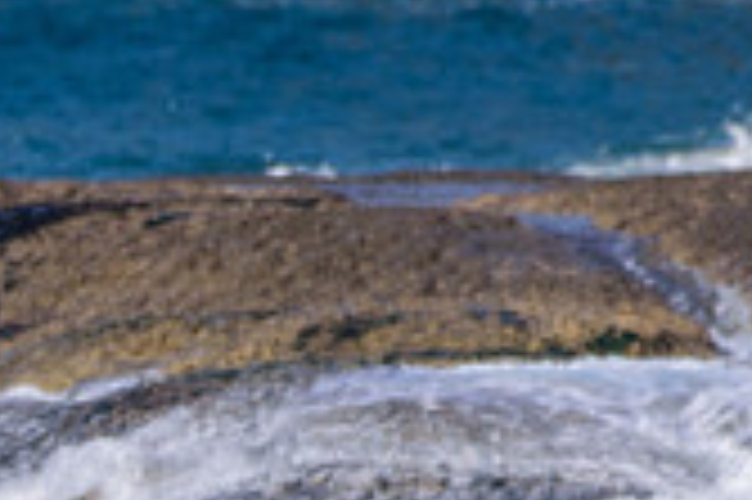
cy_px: 845
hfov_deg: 0.8
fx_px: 54507
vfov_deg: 0.5
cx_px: -266
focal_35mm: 2612
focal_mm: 500
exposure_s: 1/2000
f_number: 5.6
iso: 220
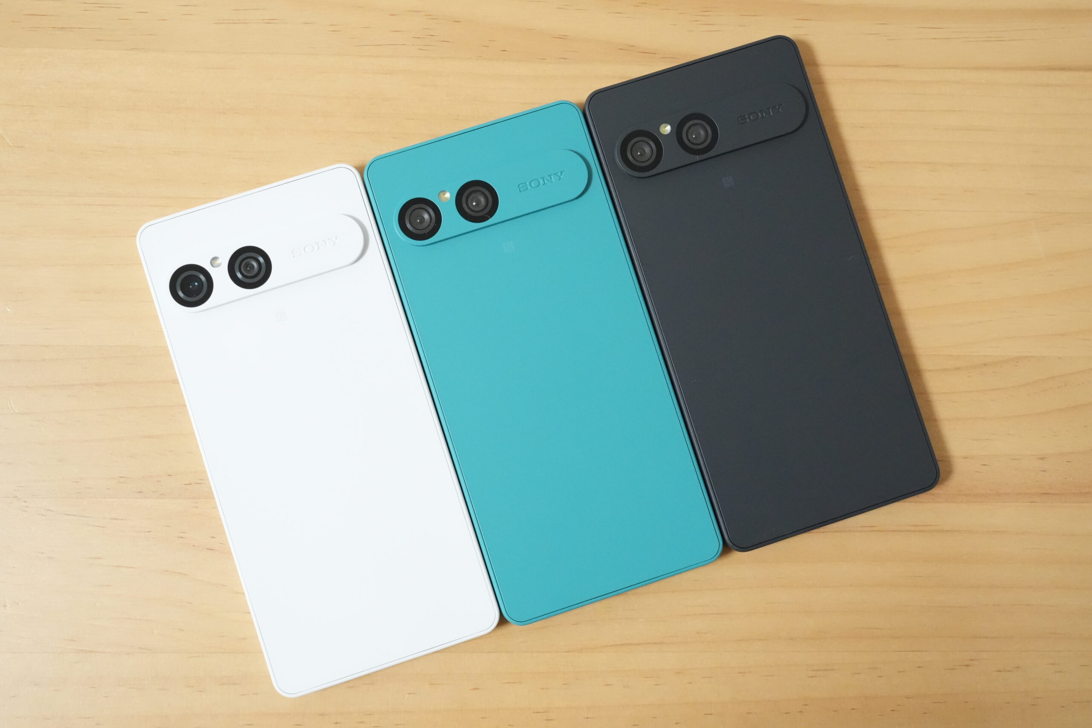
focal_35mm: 38
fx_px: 1153
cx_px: 546
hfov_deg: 50.7
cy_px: 364
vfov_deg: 35.1
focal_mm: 38
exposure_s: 1/40
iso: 10000
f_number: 10
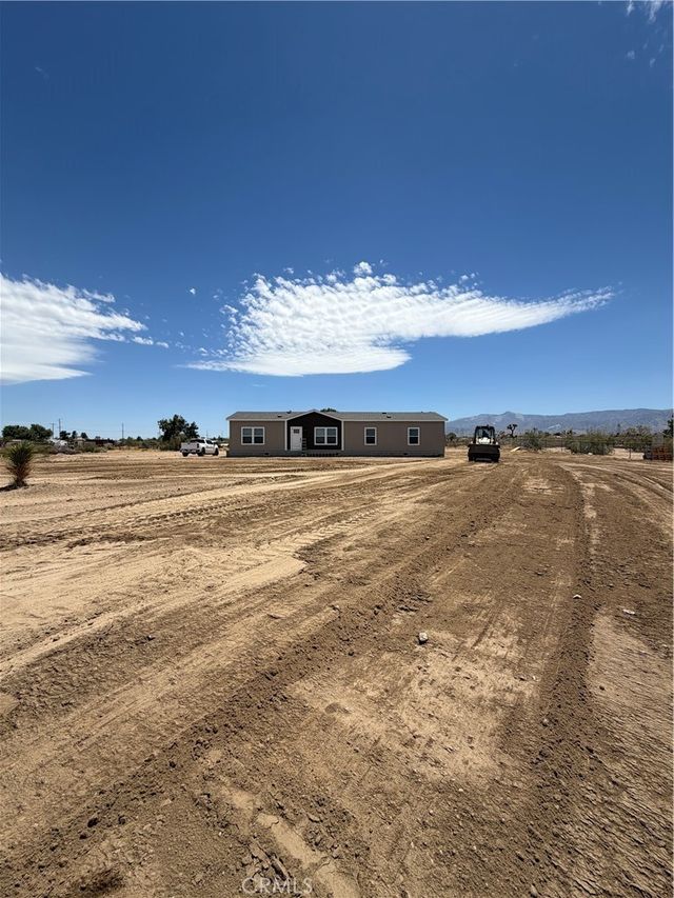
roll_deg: -0.5
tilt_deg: -1.6
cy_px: 449
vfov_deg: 102.1
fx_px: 363
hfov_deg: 85.7
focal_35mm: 14
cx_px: 337
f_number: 2.2
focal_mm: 2.22
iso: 20
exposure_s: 1/1339
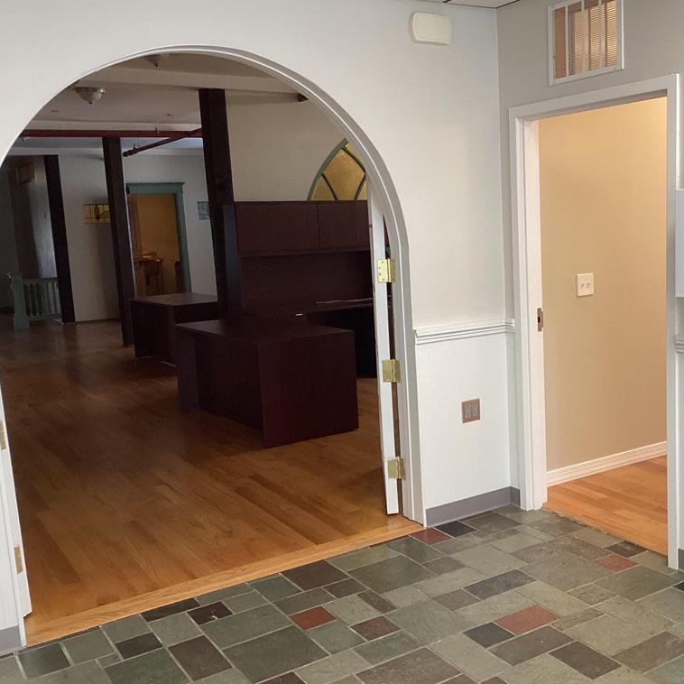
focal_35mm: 37
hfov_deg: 44.6
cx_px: 427
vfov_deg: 44.9
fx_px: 827
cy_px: 342
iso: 125
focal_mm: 3.3
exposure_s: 1/60
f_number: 2.4
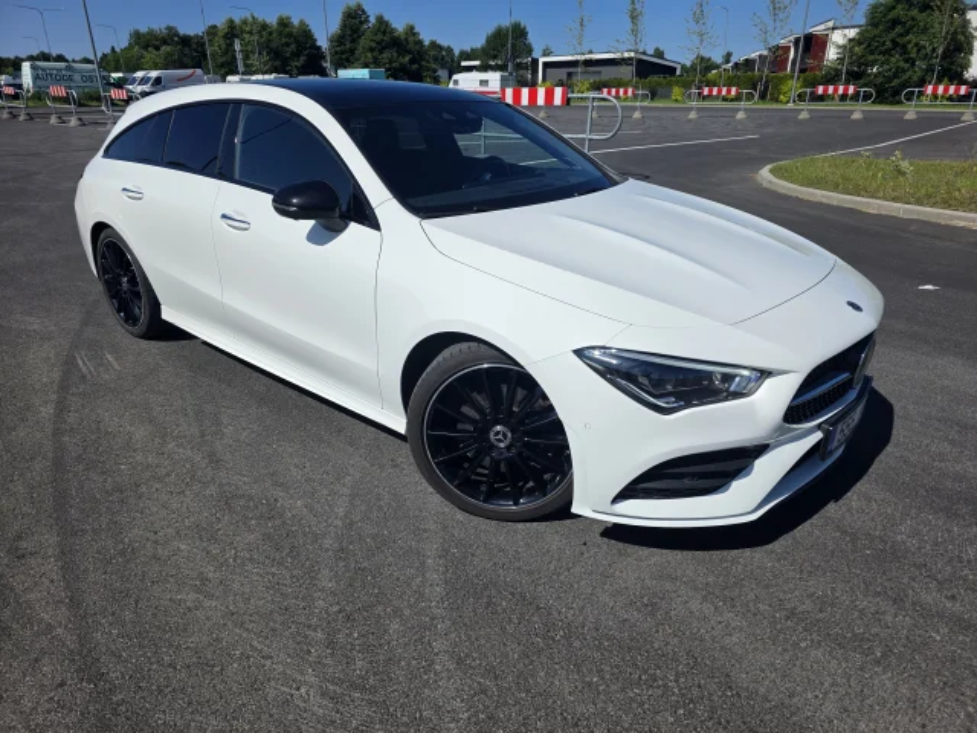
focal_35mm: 23
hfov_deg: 73.9
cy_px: 366
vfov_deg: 58.9
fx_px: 649
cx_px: 488
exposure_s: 1/7944
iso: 50
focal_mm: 6.3
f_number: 1.7
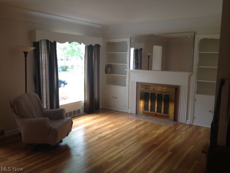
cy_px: 86
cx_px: 115
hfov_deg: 52.6
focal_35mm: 35
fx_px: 233
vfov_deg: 40.7
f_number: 2.4
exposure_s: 1/30
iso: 64
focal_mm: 4.28
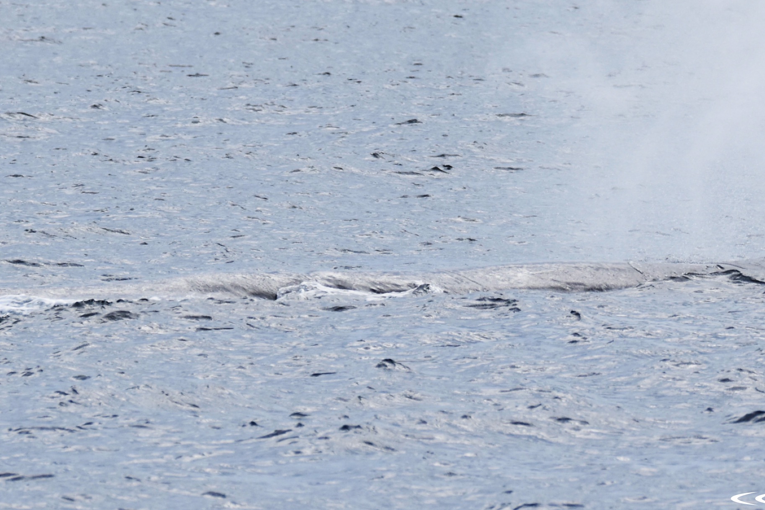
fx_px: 15663
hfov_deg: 2.8
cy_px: 119
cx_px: 300
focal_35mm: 737
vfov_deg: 1.9
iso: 400
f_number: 7.1
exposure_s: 1/1600
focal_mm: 270
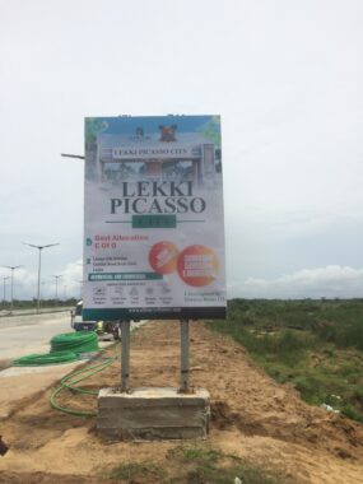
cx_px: 182
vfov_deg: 61.7
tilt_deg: +7.9
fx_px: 405
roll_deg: -0.1
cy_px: 242
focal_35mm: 29
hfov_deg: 48.2
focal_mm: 4.15
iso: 40
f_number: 2.2
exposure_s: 1/4566
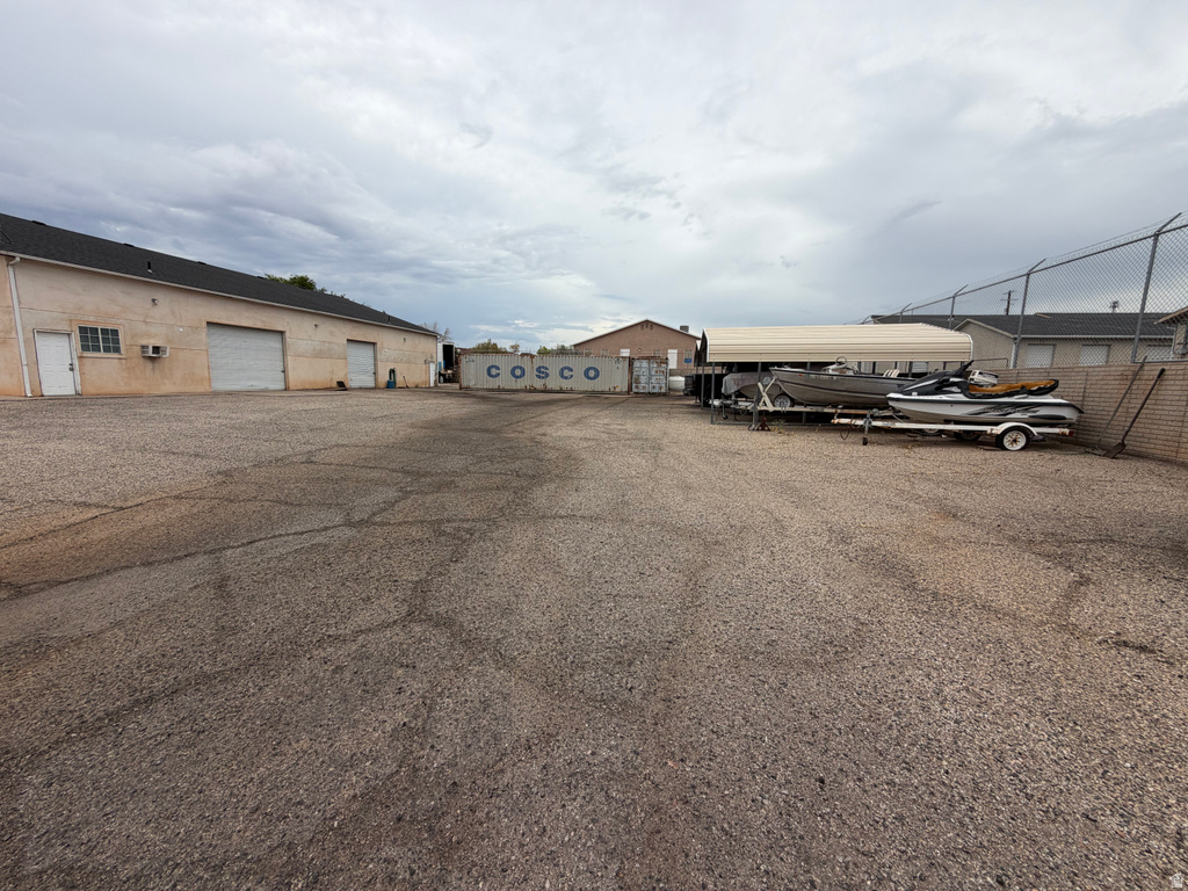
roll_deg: -1.2
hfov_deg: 102.1
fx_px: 480
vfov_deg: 85.7
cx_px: 594
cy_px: 446
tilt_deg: -8.4
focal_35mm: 14
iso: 20
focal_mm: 2.22
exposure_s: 1/1259
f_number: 2.2
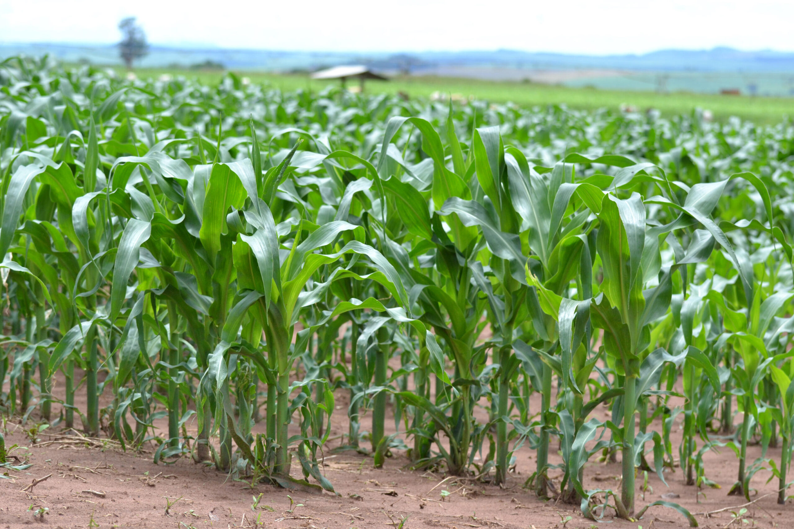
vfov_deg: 13.0
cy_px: 264
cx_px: 397
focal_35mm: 105
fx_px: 2316
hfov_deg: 19.5
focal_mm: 70
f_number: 5
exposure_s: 1/1600
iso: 560
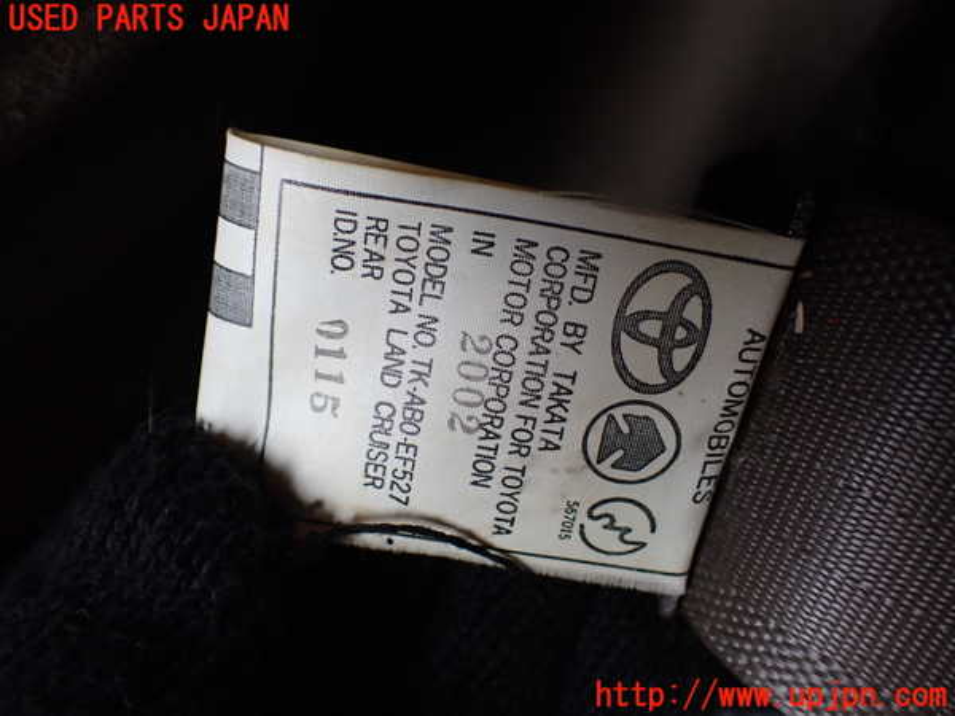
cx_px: 478
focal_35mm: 30
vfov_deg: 46.8
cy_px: 358
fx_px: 828
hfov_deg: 60.0
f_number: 2.3
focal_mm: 5.4
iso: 320
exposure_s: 1/125
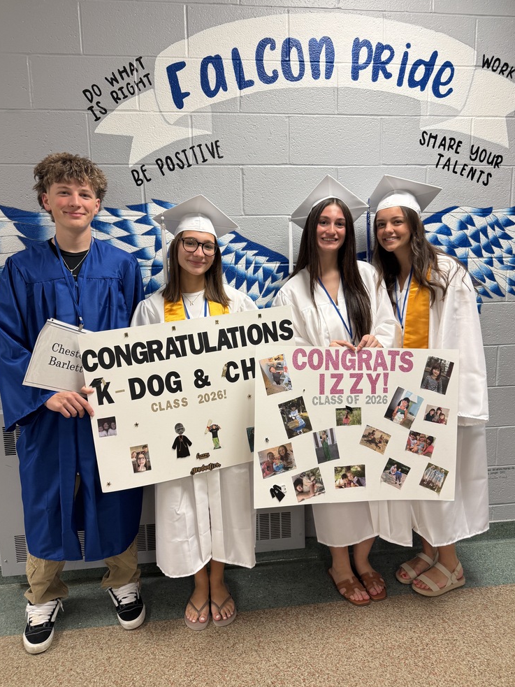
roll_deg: +1.1
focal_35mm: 25
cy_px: 343
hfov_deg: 54.9
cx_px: 261
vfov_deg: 69.4
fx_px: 496
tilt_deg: -8.1
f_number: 1.78
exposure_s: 1/60
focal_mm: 6.76
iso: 125
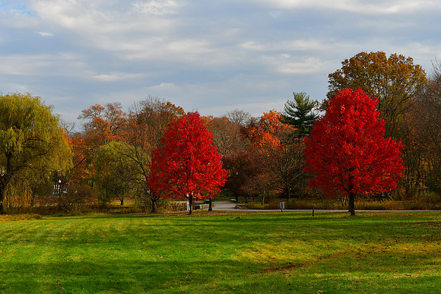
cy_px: 147
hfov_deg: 31.9
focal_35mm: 63
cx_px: 220
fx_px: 772
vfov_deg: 21.6
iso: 200
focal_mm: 42
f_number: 11
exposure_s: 1/200
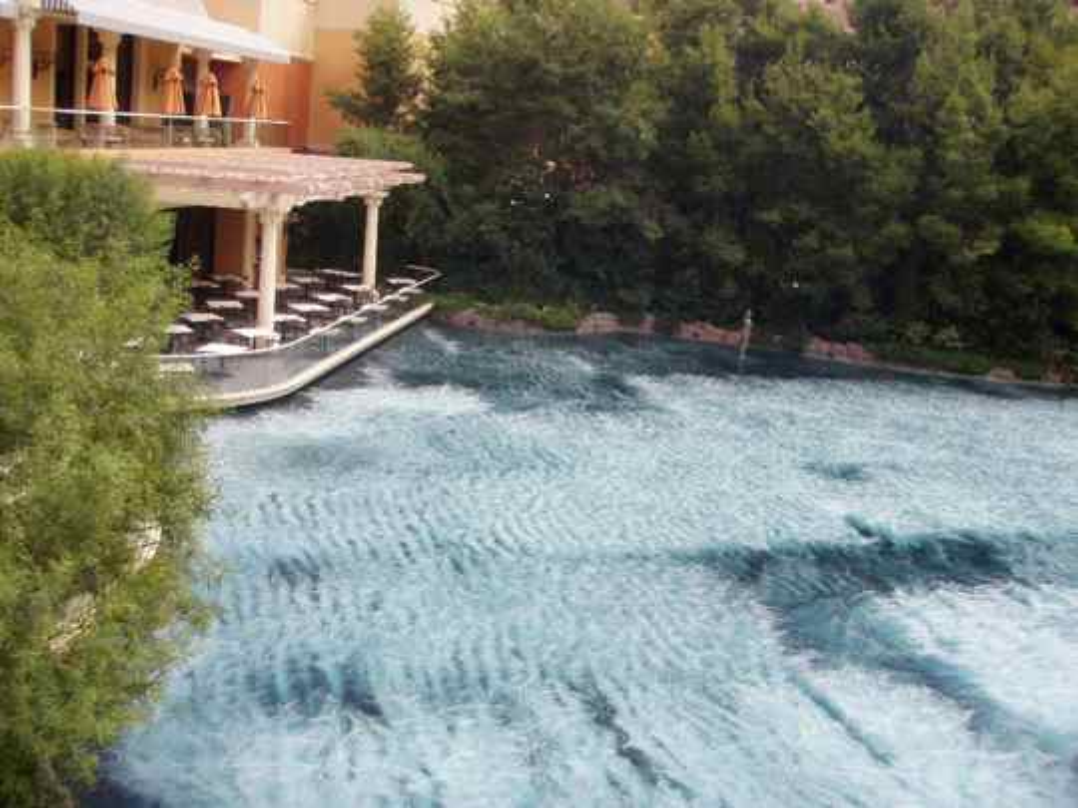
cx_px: 539
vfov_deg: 37.7
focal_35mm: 38
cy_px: 404
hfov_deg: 49.0
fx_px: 1183
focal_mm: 6.7
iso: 80
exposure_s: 1/320
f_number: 3.5
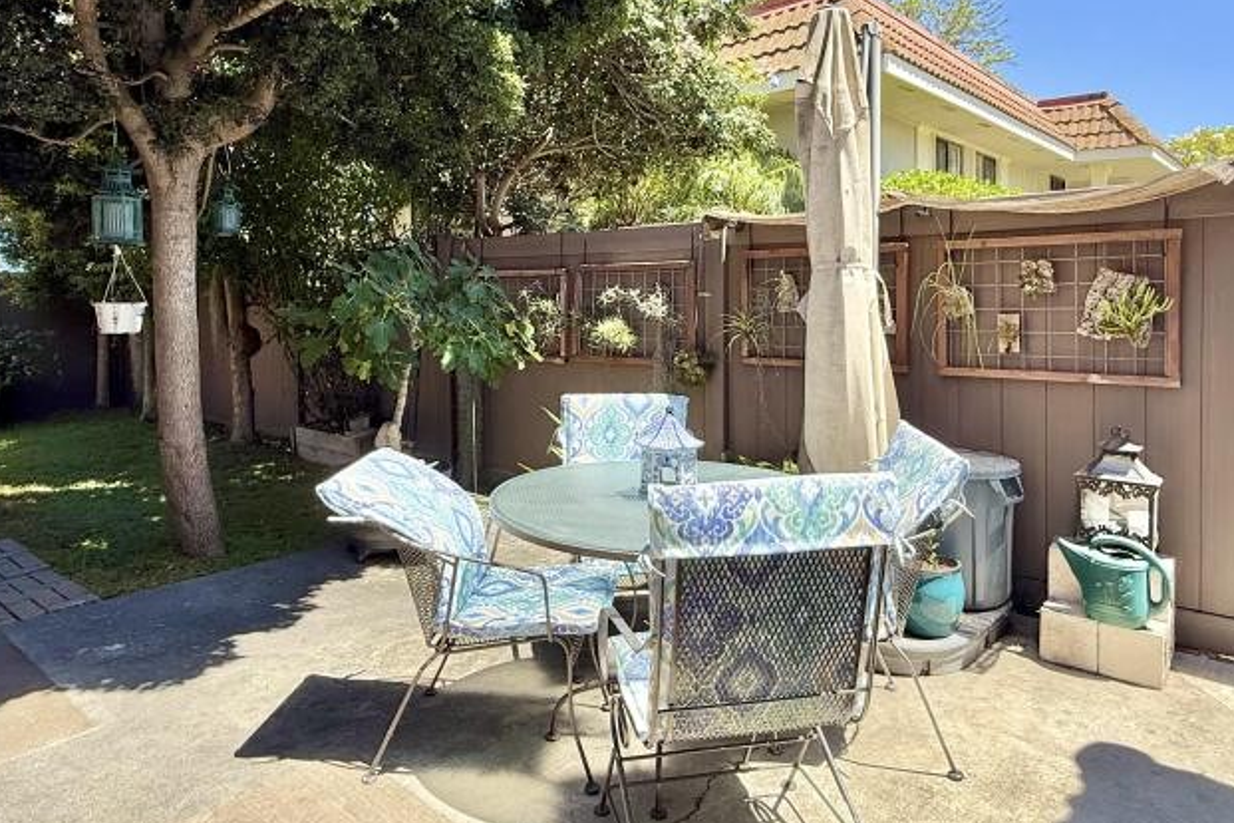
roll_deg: +1.2
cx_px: 610
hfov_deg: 73.7
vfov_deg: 52.8
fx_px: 823
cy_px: 328
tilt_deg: -2.2
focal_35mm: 24
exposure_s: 1/664
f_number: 2.2
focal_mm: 2.22
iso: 50
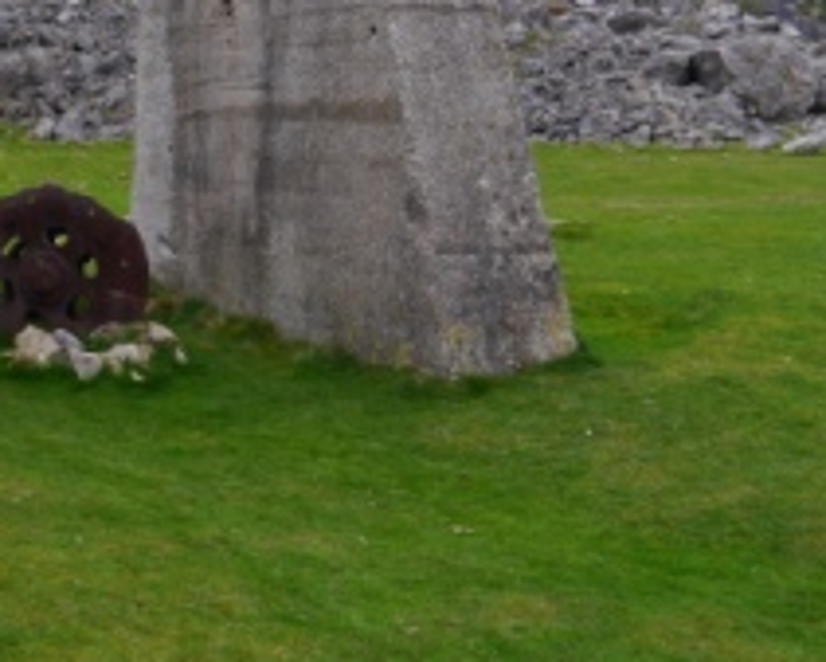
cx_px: 67
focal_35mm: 56
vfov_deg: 26.5
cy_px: 110
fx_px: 1370
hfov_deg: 31.8
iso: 160
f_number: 5
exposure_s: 1/250
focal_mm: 14
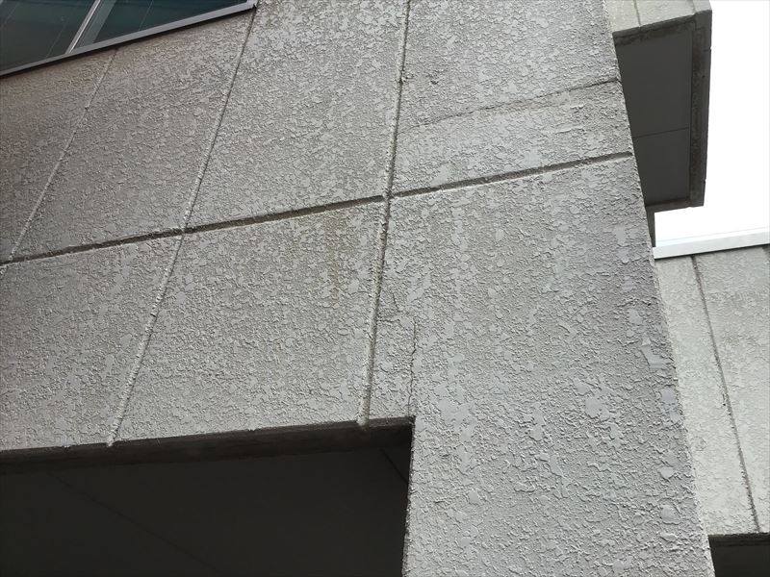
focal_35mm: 31
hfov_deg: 58.4
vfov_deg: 45.4
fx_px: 690
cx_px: 385
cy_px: 288
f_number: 2.4
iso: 25
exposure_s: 1/673
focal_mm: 3.3
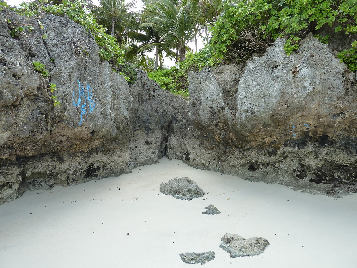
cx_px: 178
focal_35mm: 25
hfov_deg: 69.4
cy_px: 134
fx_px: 258
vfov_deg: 54.9
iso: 125
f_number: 4
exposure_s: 1/160
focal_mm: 4.1
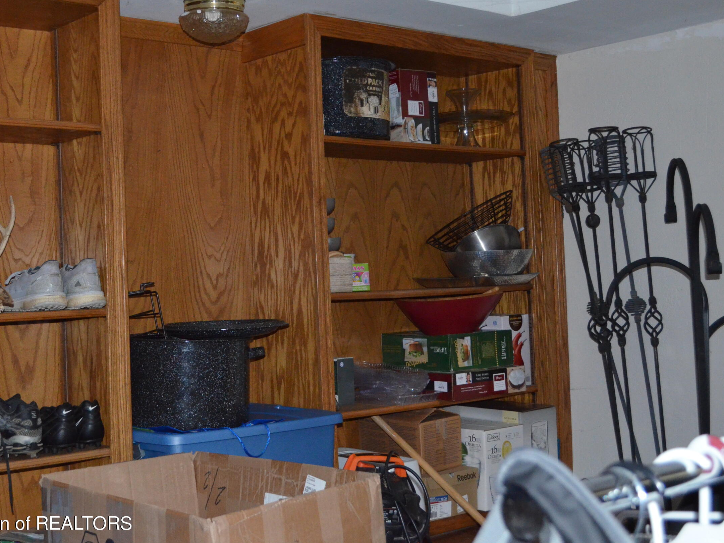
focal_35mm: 52
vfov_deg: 28.0
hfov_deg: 36.4
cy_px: 221
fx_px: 1088
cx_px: 232
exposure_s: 1/60
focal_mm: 26
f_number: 4.2
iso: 3200
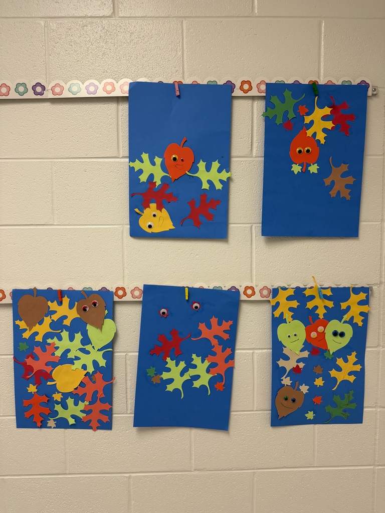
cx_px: 192
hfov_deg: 56.8
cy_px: 256
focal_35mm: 24
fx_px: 356
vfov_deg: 71.6
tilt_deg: -5.2
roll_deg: +0.4
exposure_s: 1/120
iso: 200
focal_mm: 6.76
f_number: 1.78
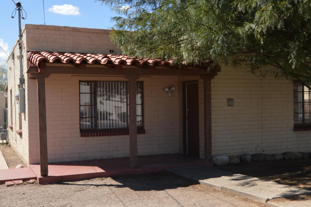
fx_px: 397
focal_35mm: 46
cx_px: 176
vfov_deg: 29.2
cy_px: 110
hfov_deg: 42.7
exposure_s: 1/200
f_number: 8
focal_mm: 16
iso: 100
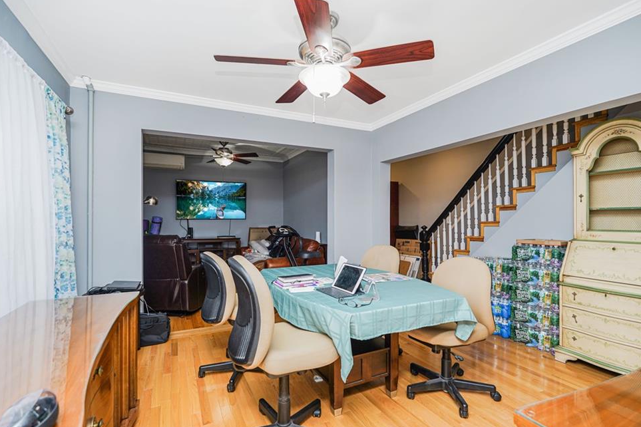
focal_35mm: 18
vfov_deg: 68.8
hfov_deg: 91.5
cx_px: 332
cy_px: 221
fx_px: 312
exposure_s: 1/30
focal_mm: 16.5
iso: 125
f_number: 4
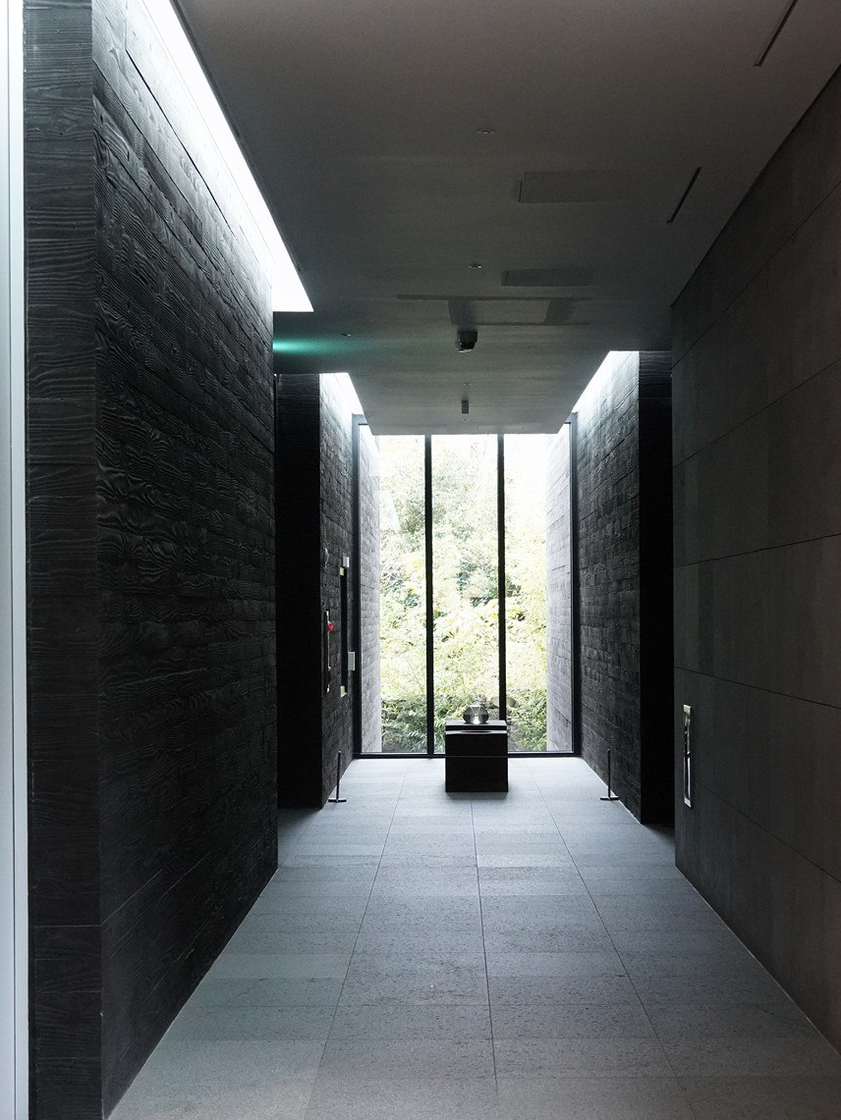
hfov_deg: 24.8
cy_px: 599
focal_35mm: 59
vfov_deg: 32.7
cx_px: 461
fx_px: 1911
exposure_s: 1/100
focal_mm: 35
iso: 6400
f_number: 5.6
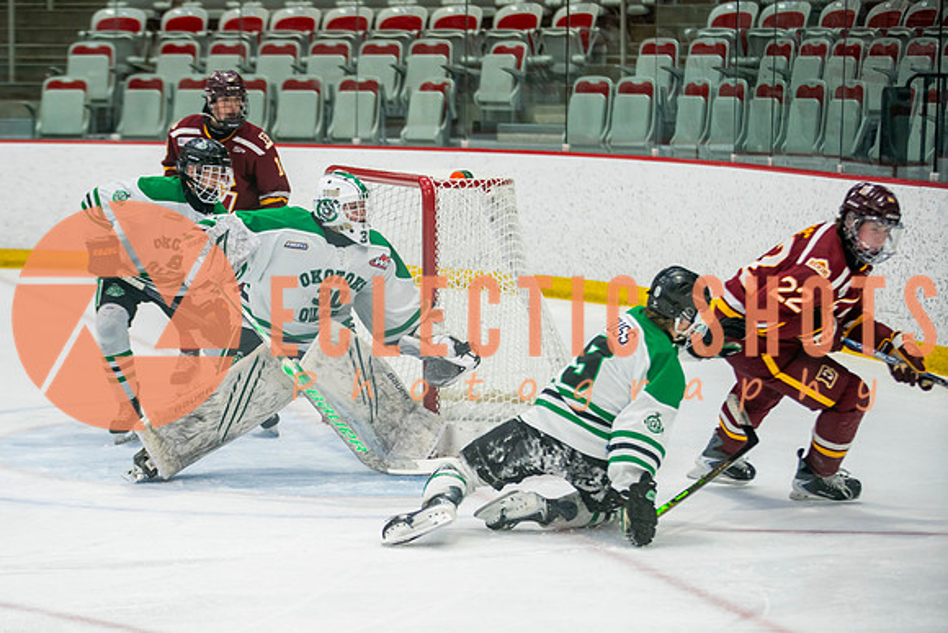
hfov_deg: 16.0
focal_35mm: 128
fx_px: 3371
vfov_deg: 10.7
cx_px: 374
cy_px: 380
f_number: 2.8
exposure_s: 1/640
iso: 1250
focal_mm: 105
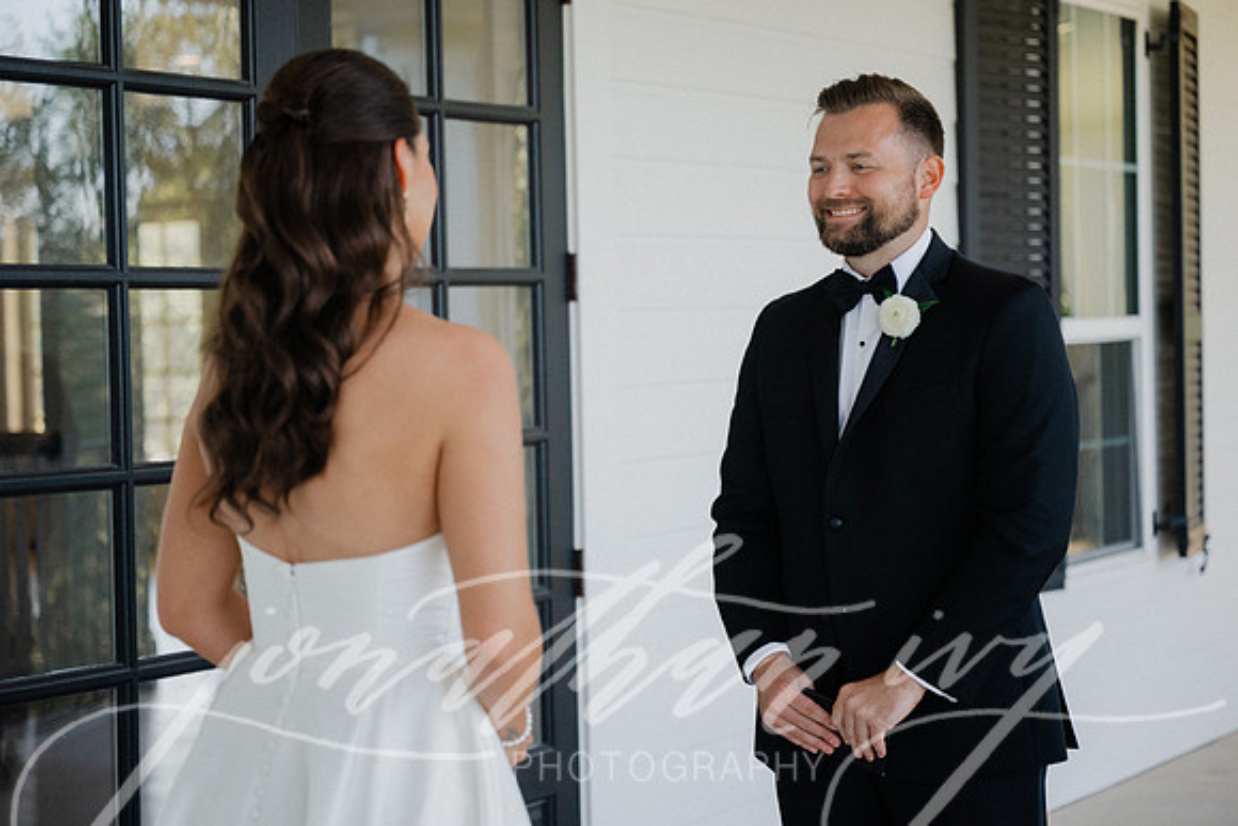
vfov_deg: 18.5
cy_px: 414
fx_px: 2531
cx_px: 601
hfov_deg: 27.5
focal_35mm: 74
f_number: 2.8
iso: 1600
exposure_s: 1/2000
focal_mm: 70
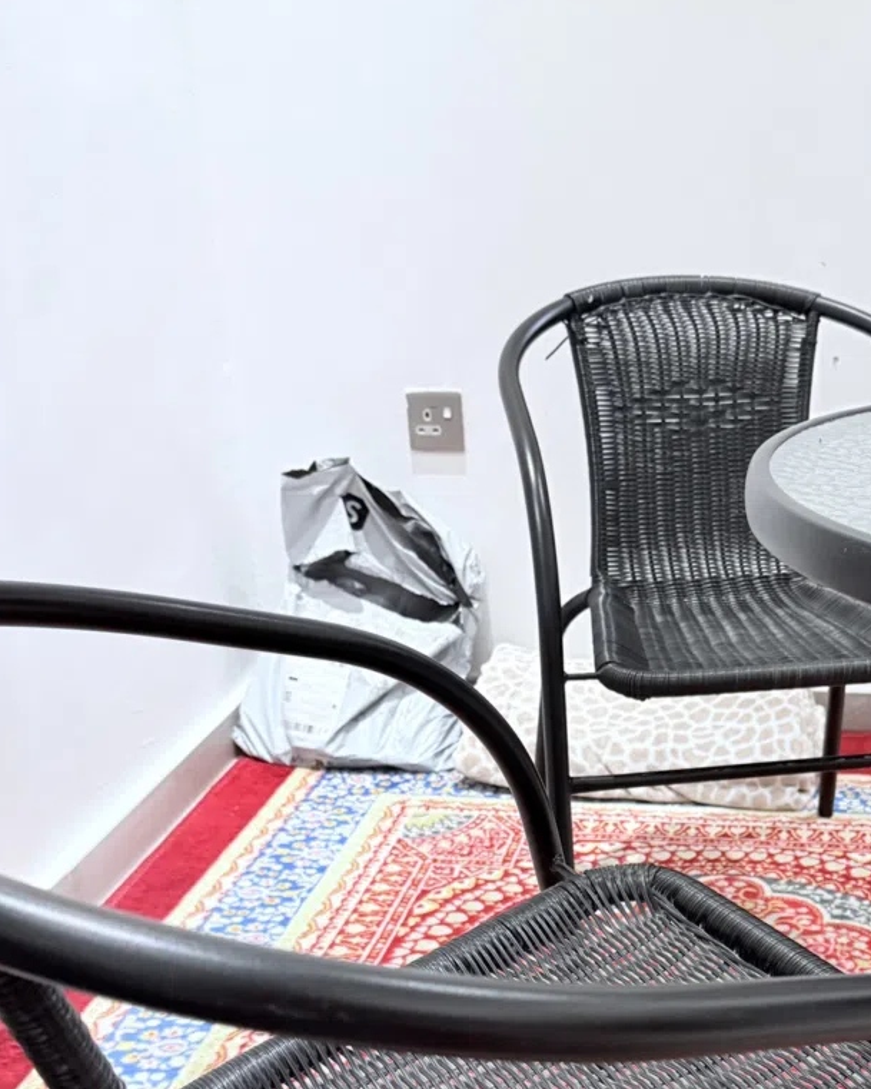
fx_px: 1353
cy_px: 832
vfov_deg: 42.3
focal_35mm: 42
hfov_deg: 34.9
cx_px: 658
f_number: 1.78
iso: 500
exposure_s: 1/50
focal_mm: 6.76
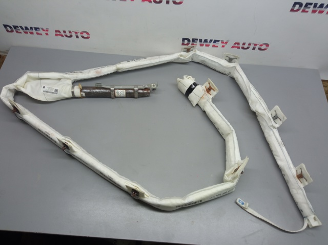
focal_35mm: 27
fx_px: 256
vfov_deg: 51.3
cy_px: 122
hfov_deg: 65.4
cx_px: 164
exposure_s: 1/33.3
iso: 173
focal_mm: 3.79
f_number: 2.2
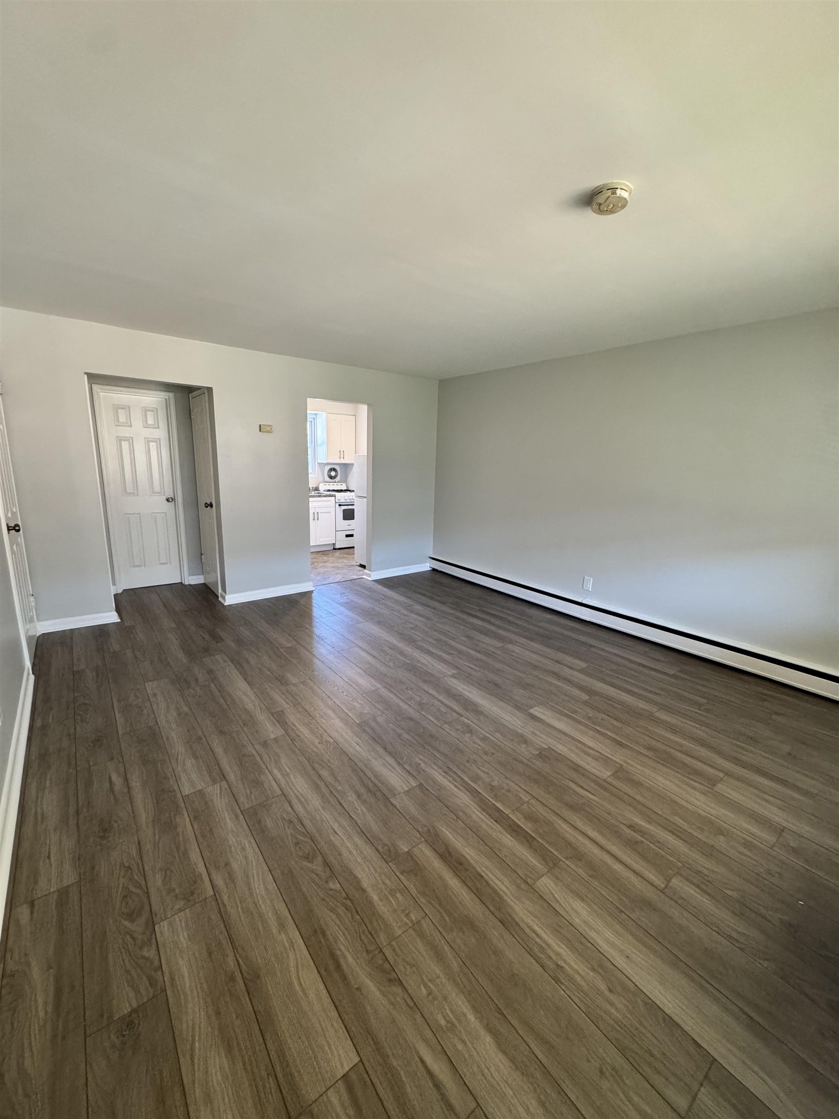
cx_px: 420
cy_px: 560
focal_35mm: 14
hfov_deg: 85.7
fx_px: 452
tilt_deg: -12.9
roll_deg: -1.3
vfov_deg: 102.1
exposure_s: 1/66
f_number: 2.2
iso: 320
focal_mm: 2.22
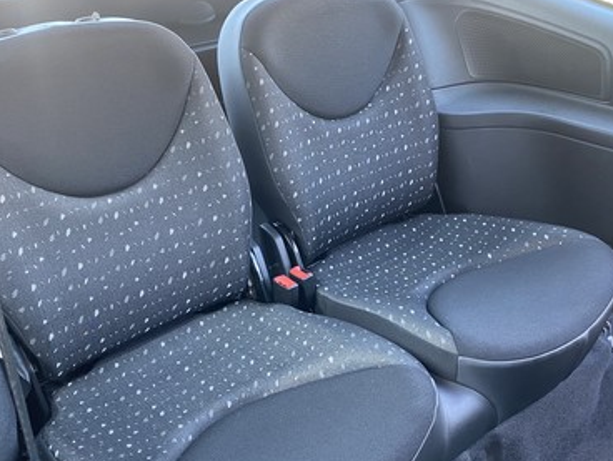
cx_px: 315
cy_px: 234
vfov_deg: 39.7
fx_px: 638
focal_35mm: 36
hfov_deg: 51.3
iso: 200
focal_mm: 4.25
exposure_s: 1/60
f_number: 1.8
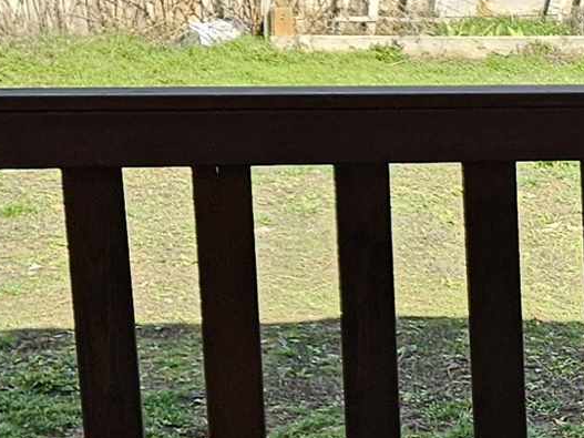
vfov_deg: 11.0
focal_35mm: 134
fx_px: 2260
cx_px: 1103
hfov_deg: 13.1
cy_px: 444
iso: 25
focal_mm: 5.4
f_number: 1.8
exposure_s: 1/499
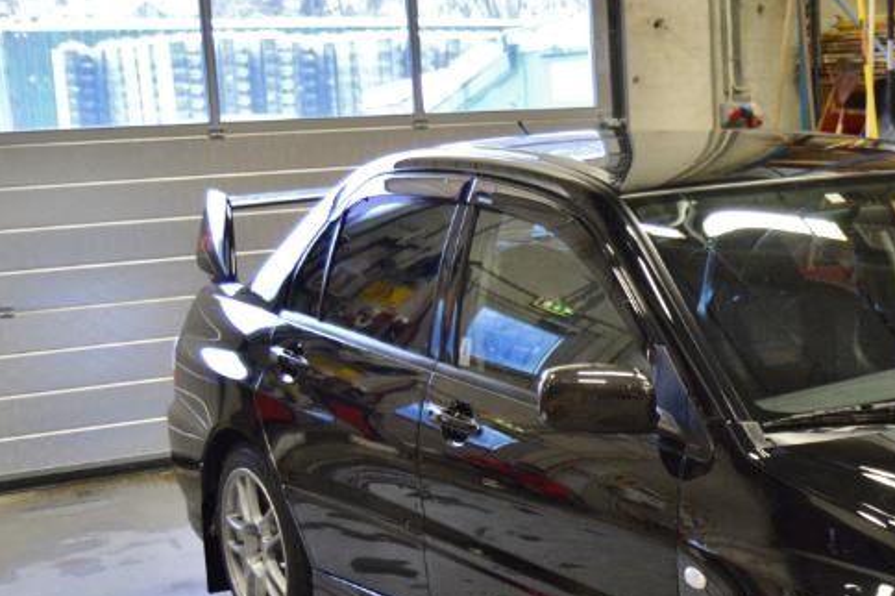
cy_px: 497
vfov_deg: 18.4
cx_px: 884
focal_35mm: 73
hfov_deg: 26.3
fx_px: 1815
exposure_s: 1/60
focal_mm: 23
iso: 1250
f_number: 3.8
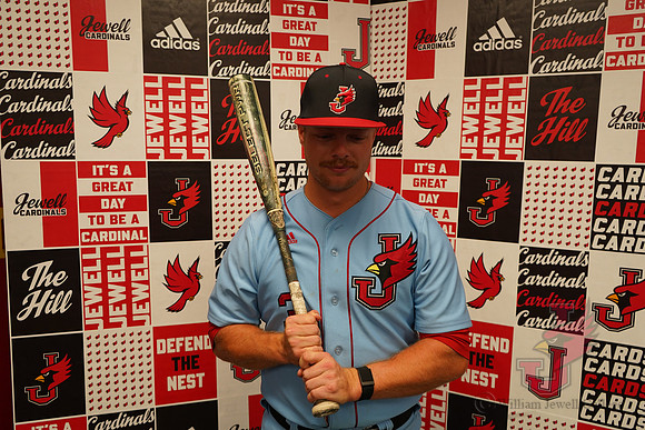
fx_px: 520
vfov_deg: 45.0
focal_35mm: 29
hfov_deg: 63.6
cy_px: 215
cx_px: 322
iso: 800
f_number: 4
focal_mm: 29
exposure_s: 1/160
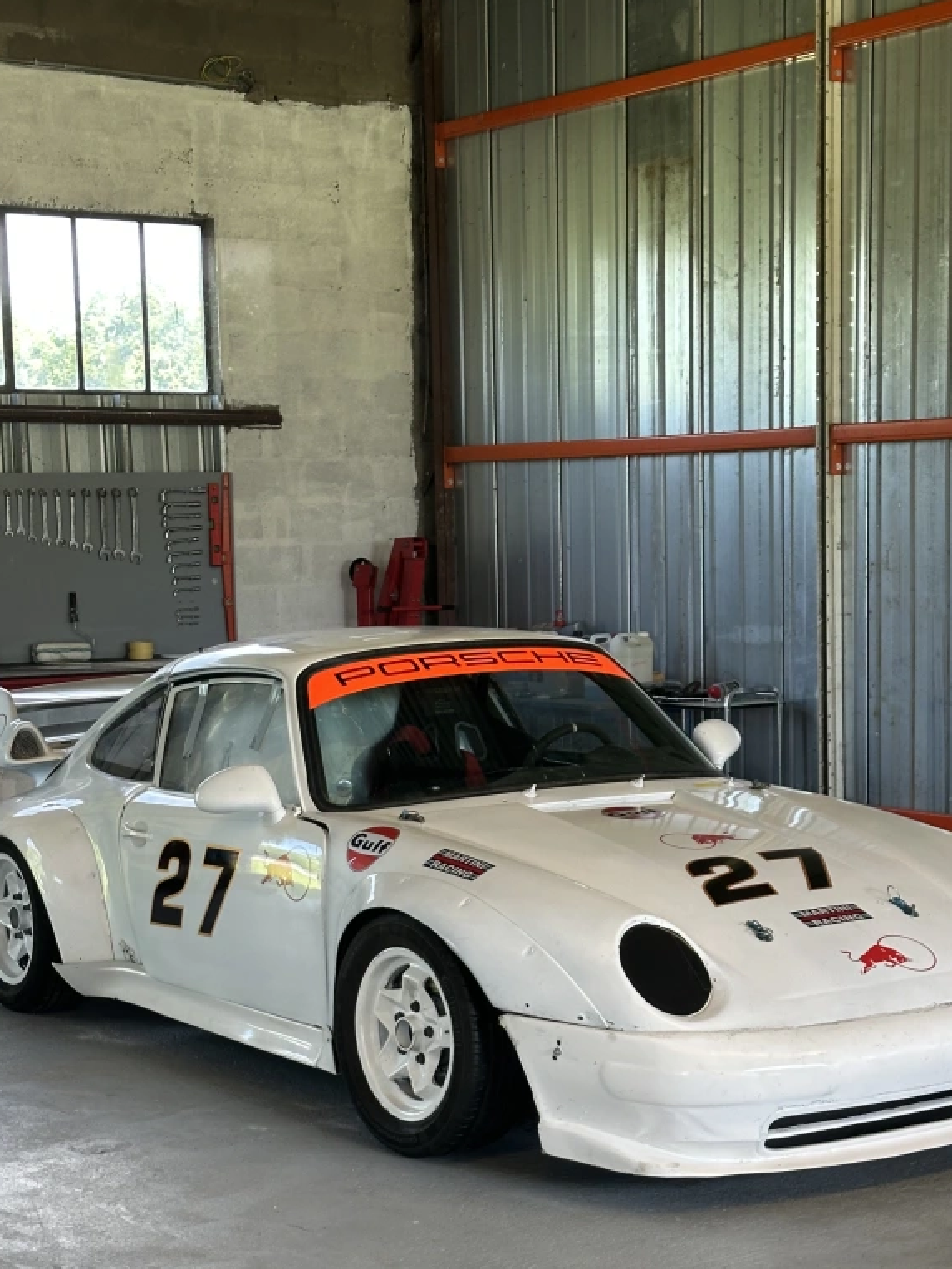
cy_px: 773
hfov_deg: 21.9
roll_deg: +1.5
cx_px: 535
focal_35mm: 67
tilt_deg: -6.6
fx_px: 2457
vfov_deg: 28.9
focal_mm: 6.86
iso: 80
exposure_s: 1/121
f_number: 1.78
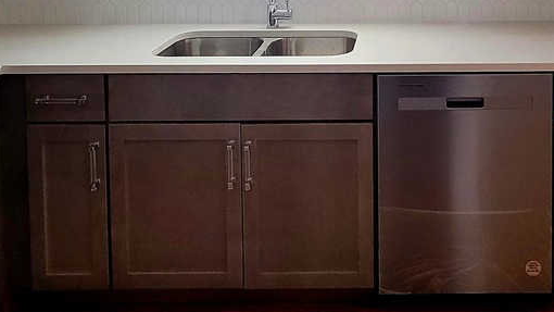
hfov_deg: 48.6
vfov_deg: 26.0
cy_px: -76
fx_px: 588
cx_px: 413
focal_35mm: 40
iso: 400
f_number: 2.2
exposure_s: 1/60.2
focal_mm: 2.2
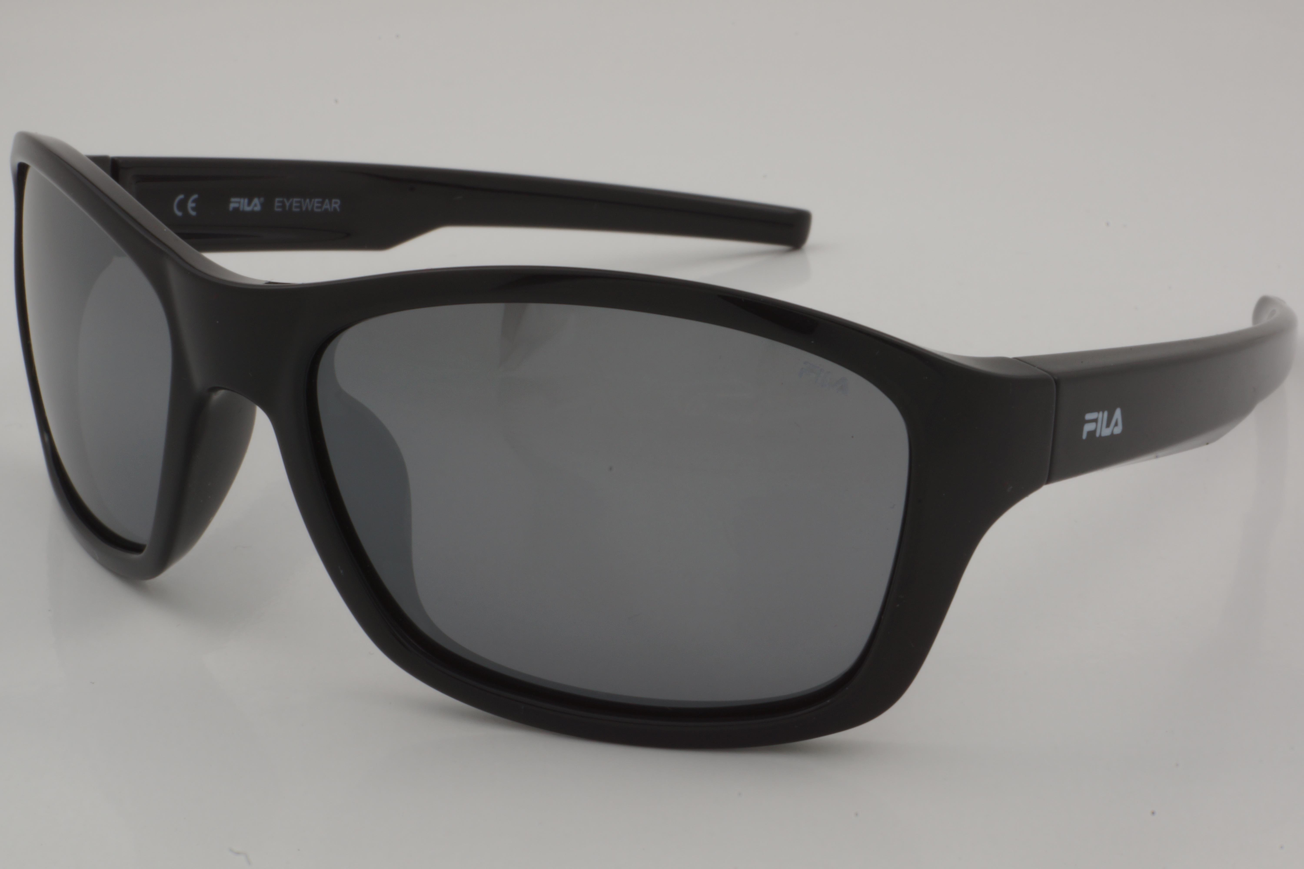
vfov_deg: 20.2
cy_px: 434
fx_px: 2445
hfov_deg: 29.9
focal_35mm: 68
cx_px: 652
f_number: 36
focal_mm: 45
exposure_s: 1/3
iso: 100
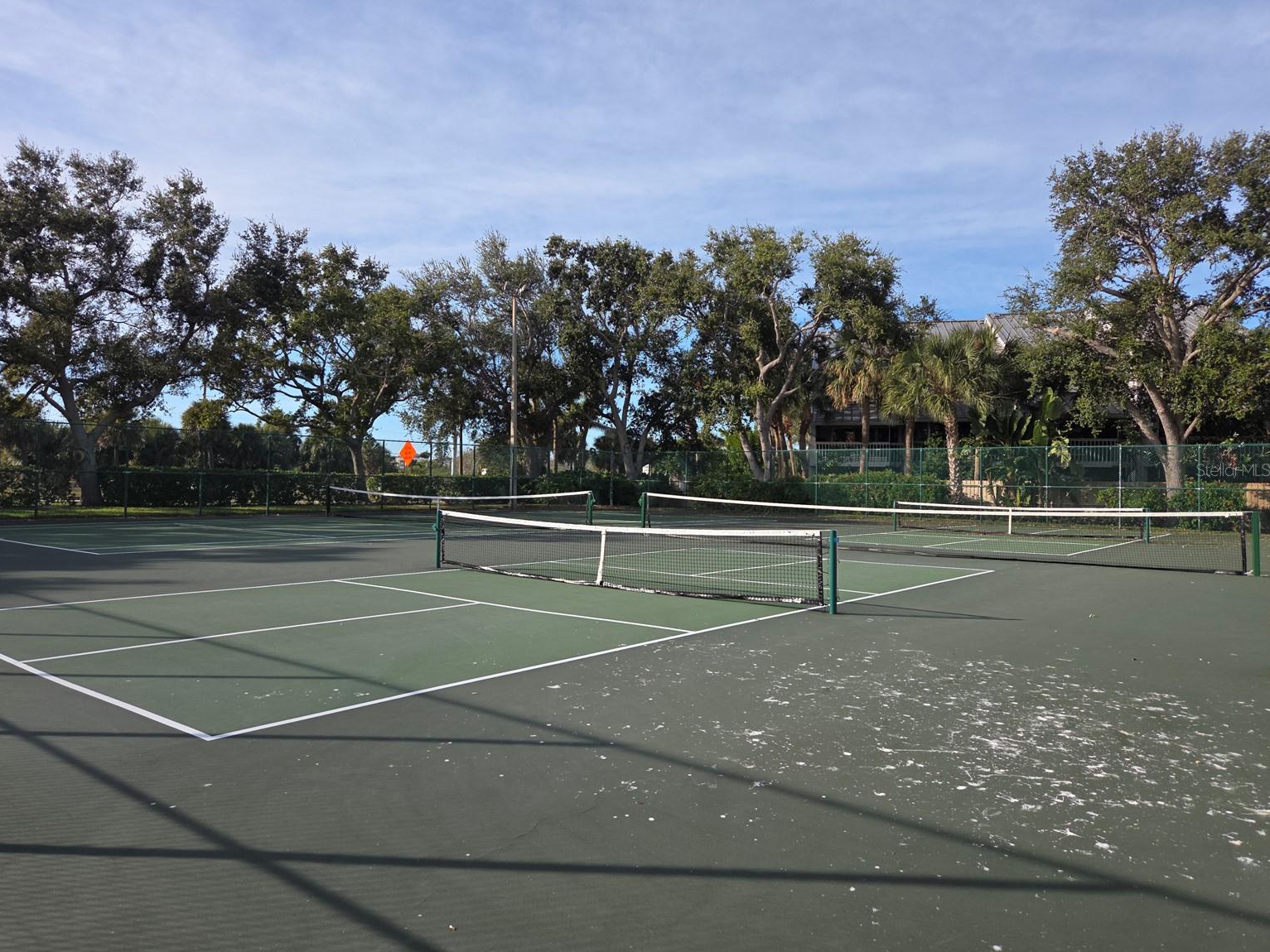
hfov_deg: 71.6
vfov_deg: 56.8
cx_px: 611
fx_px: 881
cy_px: 469
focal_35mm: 24
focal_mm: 5.4
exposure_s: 1/1476
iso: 25
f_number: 1.8
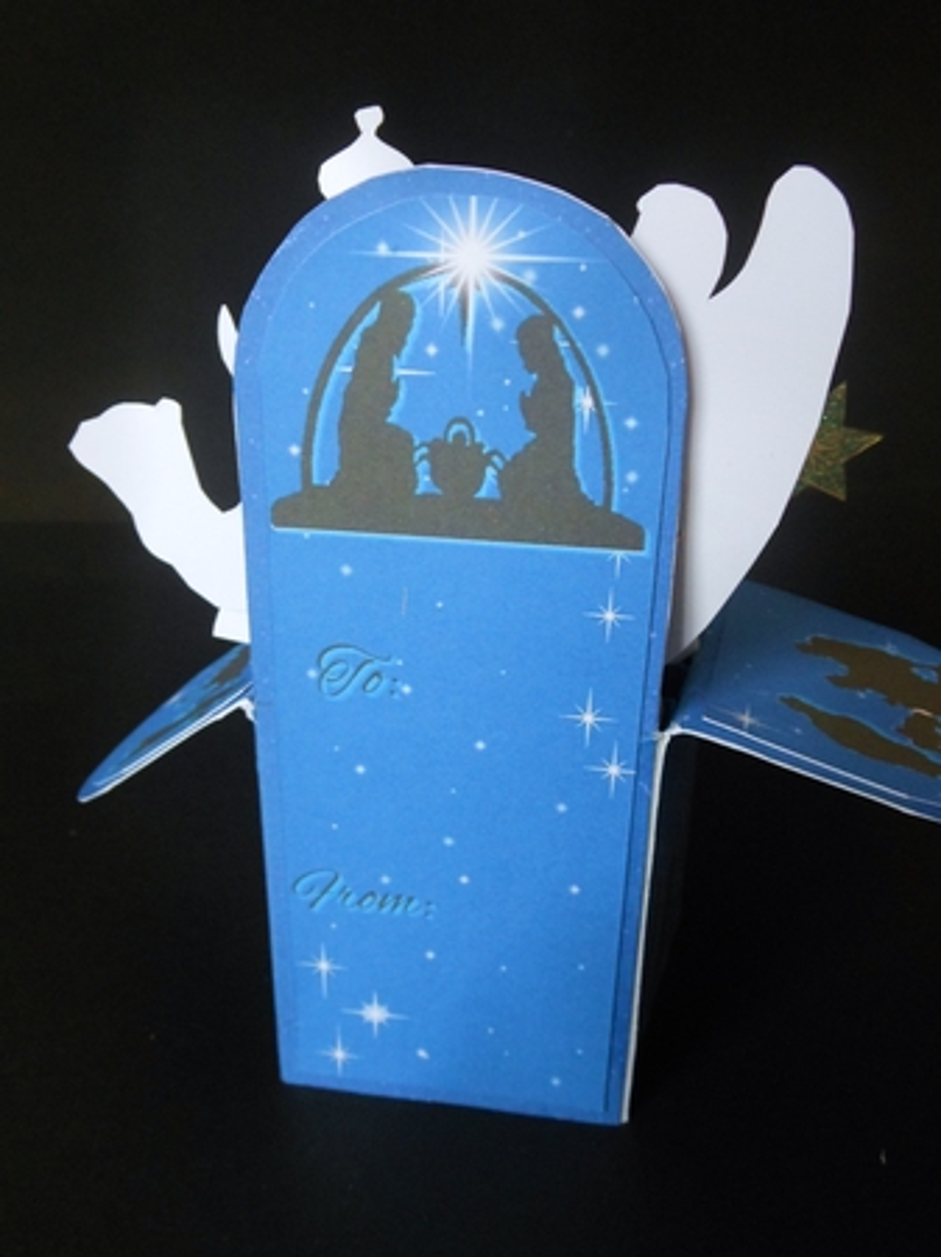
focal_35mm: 33
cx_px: 470
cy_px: 628
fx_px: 1197
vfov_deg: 55.4
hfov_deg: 42.9
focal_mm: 6
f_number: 3.5
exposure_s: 1/20
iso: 400
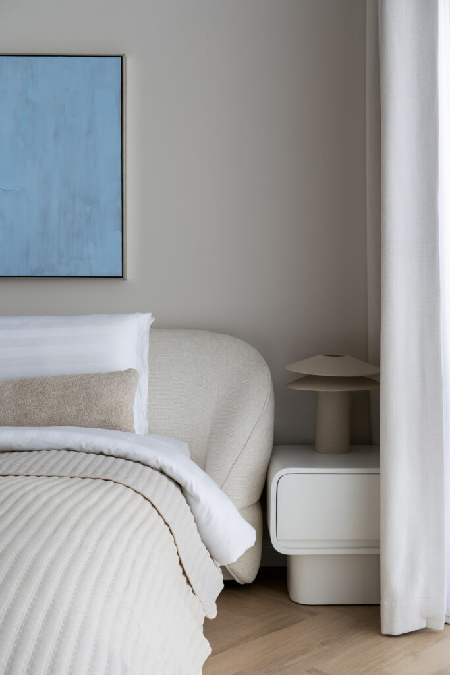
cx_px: 225
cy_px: 338
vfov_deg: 45.4
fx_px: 806
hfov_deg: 31.2
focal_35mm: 43
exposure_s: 1/8
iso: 100
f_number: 11
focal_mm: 43
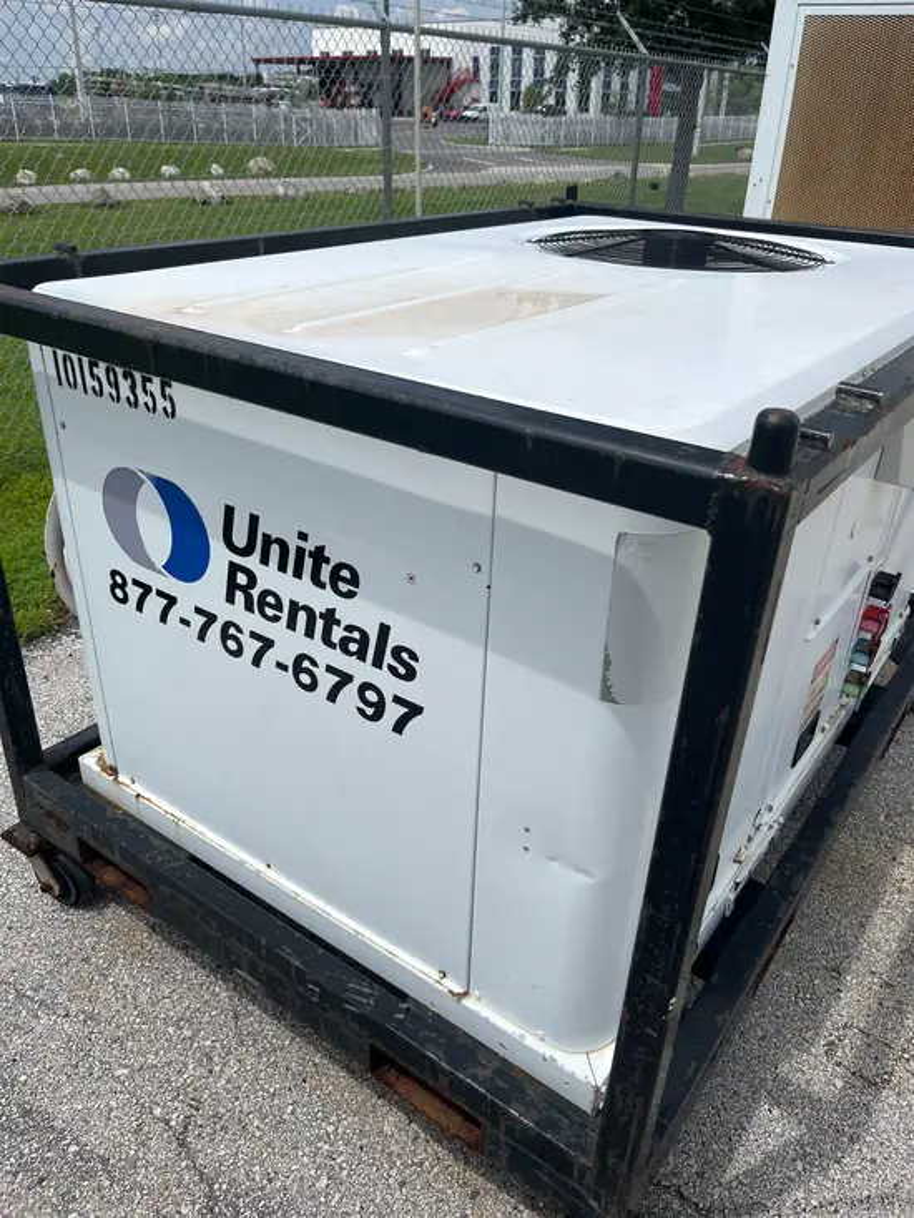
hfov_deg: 53.1
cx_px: 457
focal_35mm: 26
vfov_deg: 67.3
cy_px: 609
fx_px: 915
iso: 50
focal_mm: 5.1
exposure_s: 1/7353
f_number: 1.6
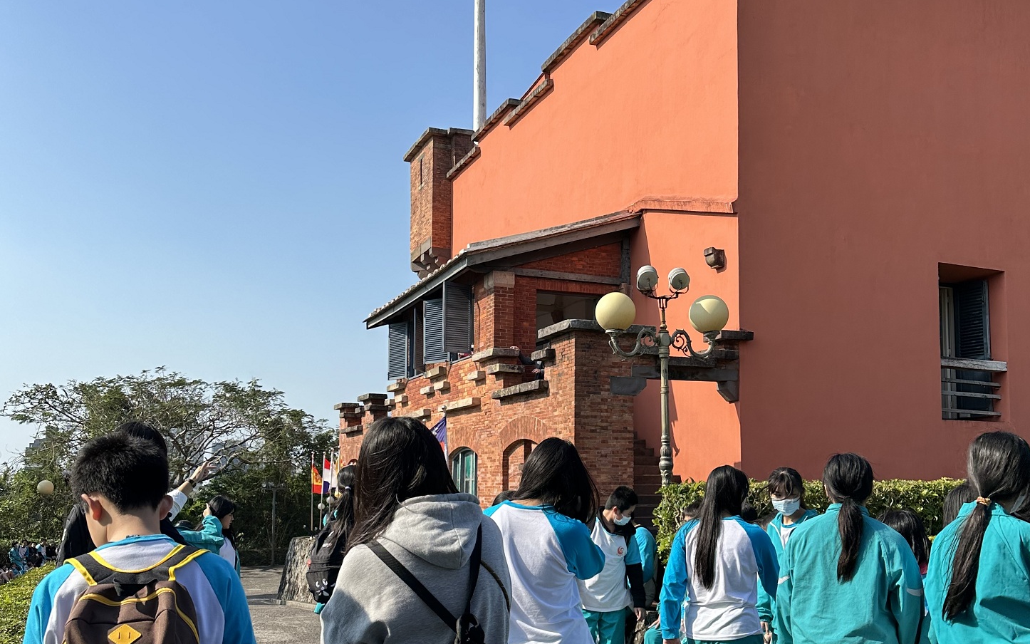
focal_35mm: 26
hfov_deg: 70.4
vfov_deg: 47.4
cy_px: 263
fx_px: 730
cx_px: 521
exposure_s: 1/2882
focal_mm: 6.86
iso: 80
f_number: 1.78
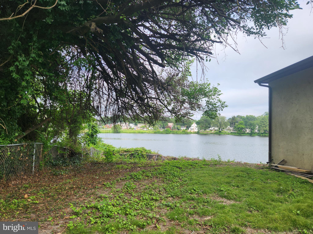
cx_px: 156
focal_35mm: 23
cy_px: 117
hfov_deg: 73.9
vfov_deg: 58.9
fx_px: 208
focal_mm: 5.4
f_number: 1.8
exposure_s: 1/707
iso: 20
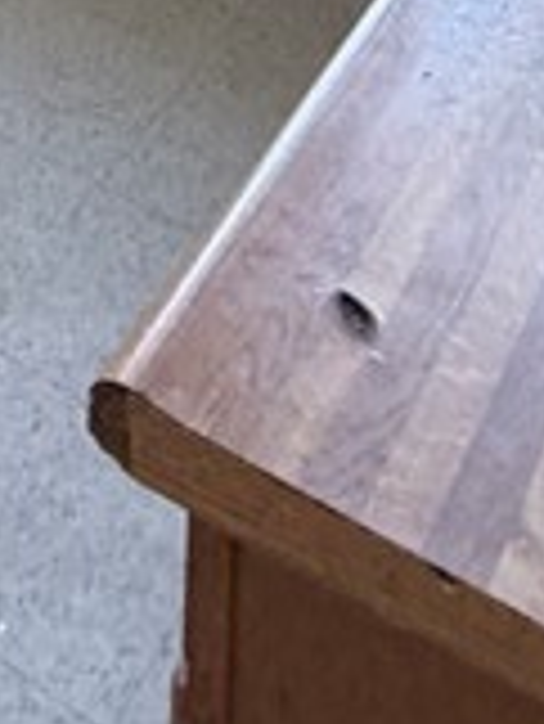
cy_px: -845
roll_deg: +0.2
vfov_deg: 15.7
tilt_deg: -9.2
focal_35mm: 89
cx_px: -409
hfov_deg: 14.7
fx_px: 1862
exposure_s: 1/95
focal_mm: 2.22
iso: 320
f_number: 2.2
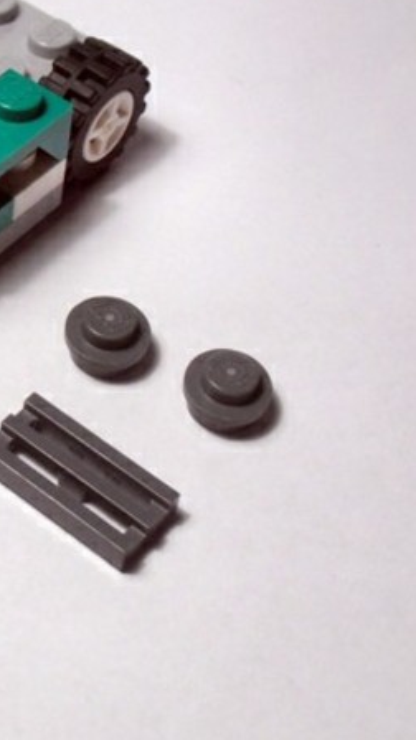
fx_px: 1588
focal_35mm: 81
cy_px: 296
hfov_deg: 14.5
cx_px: -81
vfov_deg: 26.2
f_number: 3.9
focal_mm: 6.61
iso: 80
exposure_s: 1/60
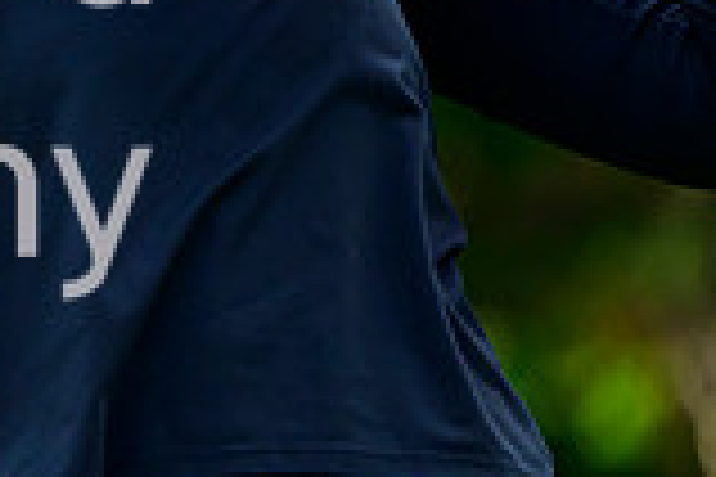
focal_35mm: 1097
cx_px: -419
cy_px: -27
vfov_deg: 1.3
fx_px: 21816
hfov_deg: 1.9
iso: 1250
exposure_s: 1/2000
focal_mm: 200
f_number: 2.8
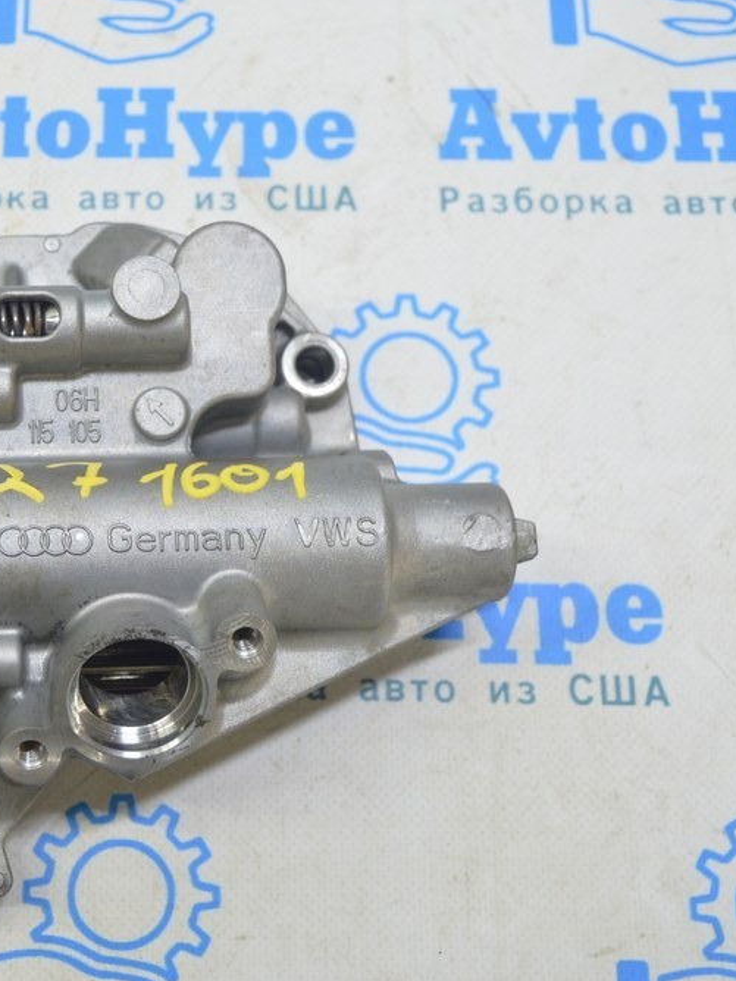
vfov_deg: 36.2
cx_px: 48
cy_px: 485
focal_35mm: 53
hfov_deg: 26.4
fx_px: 1503
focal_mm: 24
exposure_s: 1/20
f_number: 5.6
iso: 400
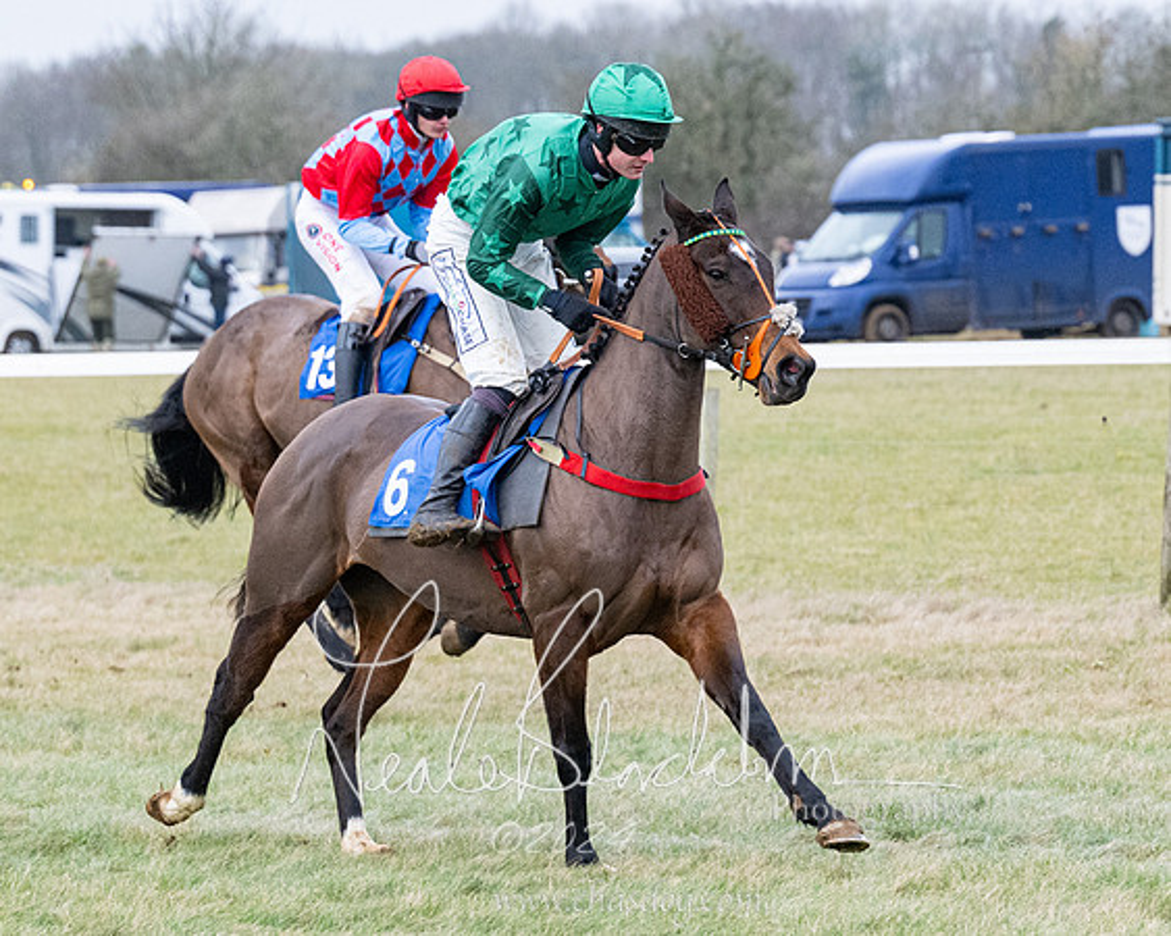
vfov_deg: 6.4
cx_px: 911
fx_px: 8345
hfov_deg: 8.0
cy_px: 515
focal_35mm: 241
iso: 1600
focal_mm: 110
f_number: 4
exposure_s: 1/1000
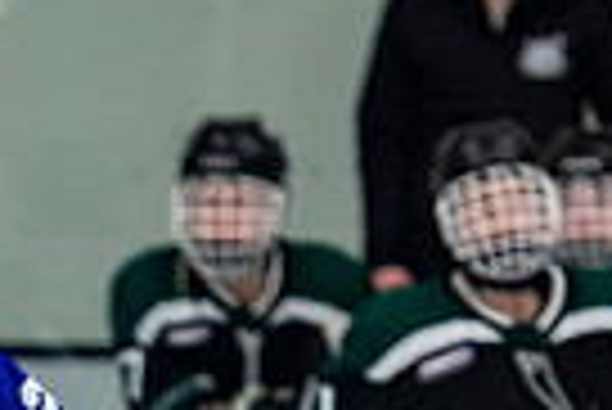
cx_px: -549
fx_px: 13614
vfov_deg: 1.7
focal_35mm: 800
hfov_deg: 2.6
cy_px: 700
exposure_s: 1/640
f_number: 3.2
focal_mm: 140
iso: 2000
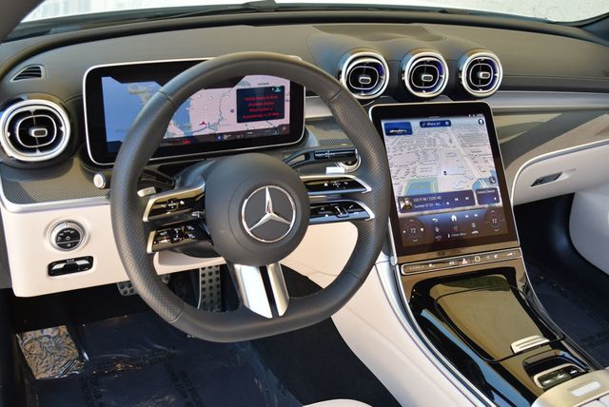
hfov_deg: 53.1
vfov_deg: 36.9
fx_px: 610
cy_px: 204
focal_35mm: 36
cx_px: 304
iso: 400
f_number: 4
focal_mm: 18
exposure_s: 1/250
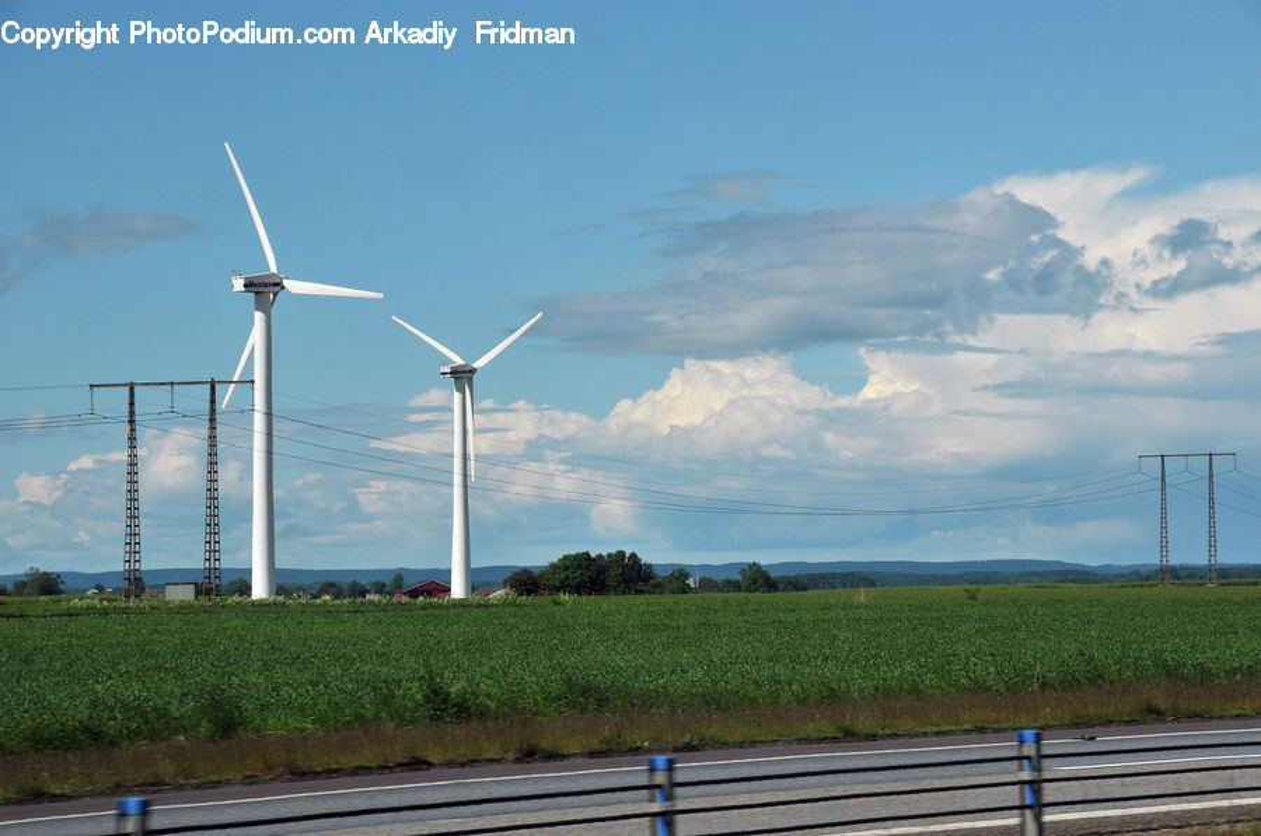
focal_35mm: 112
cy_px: 418
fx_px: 3934
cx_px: 630
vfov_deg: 12.1
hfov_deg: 18.2
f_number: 10
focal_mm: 75
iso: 200
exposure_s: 1/640
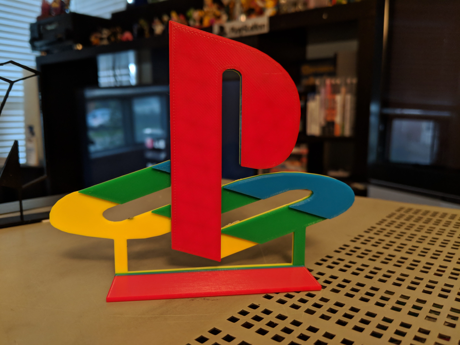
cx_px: 230
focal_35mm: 27
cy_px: 172
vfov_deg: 51.4
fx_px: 359
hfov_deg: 65.3
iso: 400
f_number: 1.8
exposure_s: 1/40.1
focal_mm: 4.44
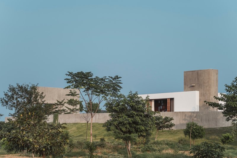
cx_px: 118
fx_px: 461
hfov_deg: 28.8
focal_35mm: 70
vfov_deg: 19.4
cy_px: 79
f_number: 8
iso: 100
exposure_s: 1/40
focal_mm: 70
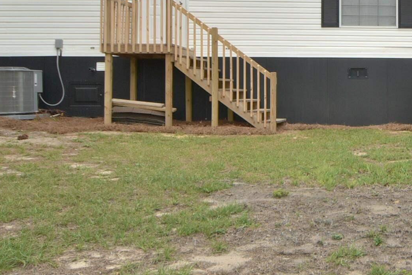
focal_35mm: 47
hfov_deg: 37.5
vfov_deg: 28.1
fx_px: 543
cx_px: 404
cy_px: 76
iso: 180
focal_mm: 11
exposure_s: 1/2000
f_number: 3.5
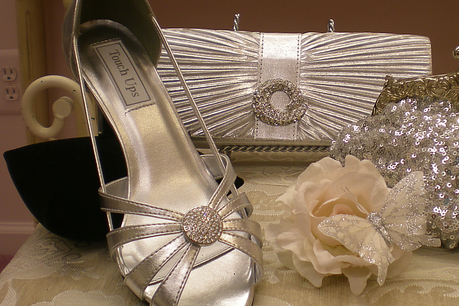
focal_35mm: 54
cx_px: 303
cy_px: 129
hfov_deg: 36.5
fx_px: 688
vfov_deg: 25.0
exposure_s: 1/62.4
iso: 66
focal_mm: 6.3
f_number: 3.1
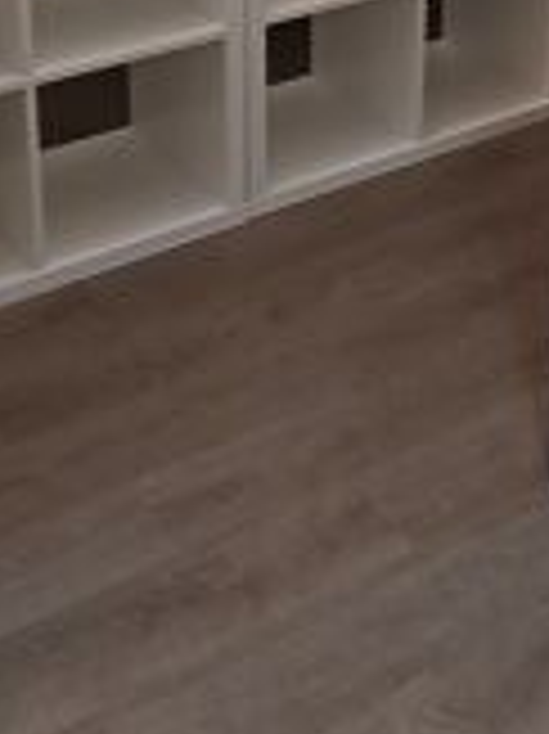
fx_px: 1440
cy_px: -34
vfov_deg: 26.7
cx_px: 495
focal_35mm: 68
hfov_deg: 21.1
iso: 500
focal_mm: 3.98
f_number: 1.8
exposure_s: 1/25
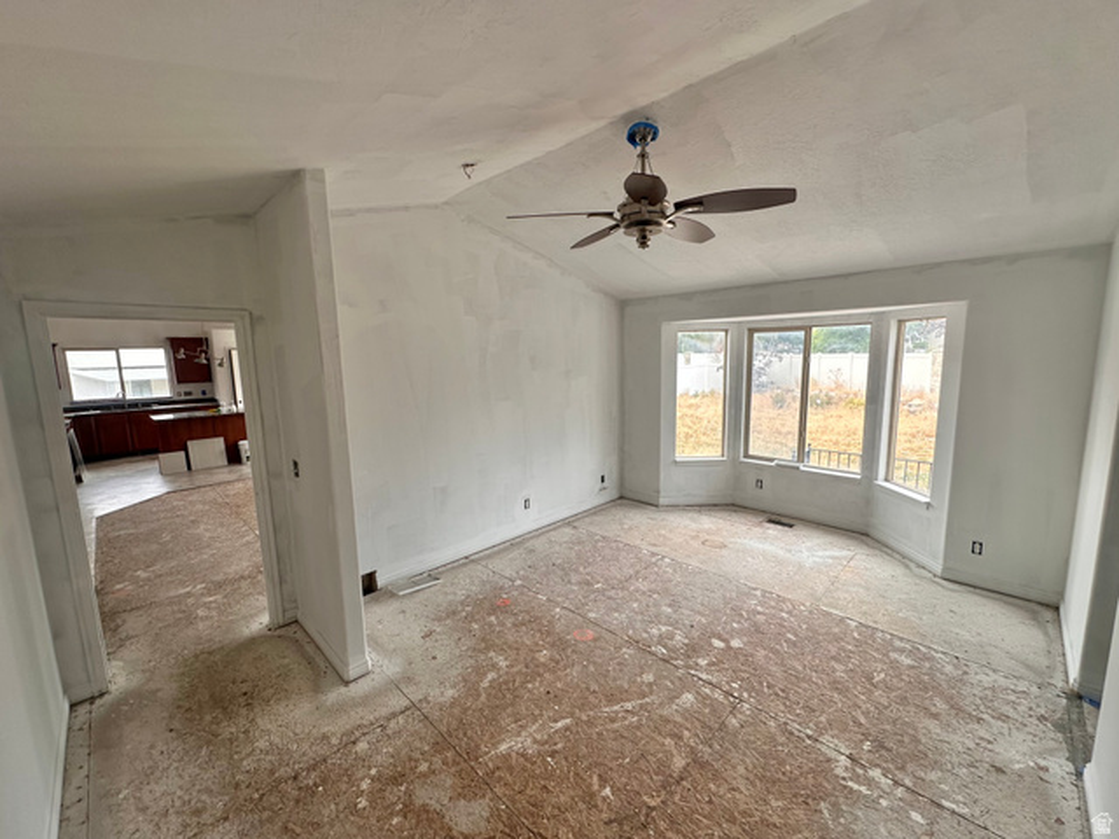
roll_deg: +0.8
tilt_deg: -7.8
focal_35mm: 14
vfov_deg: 85.7
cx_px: 560
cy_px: 420
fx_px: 453
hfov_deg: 102.1
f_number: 2.2
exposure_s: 1/201
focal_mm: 2.22
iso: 40
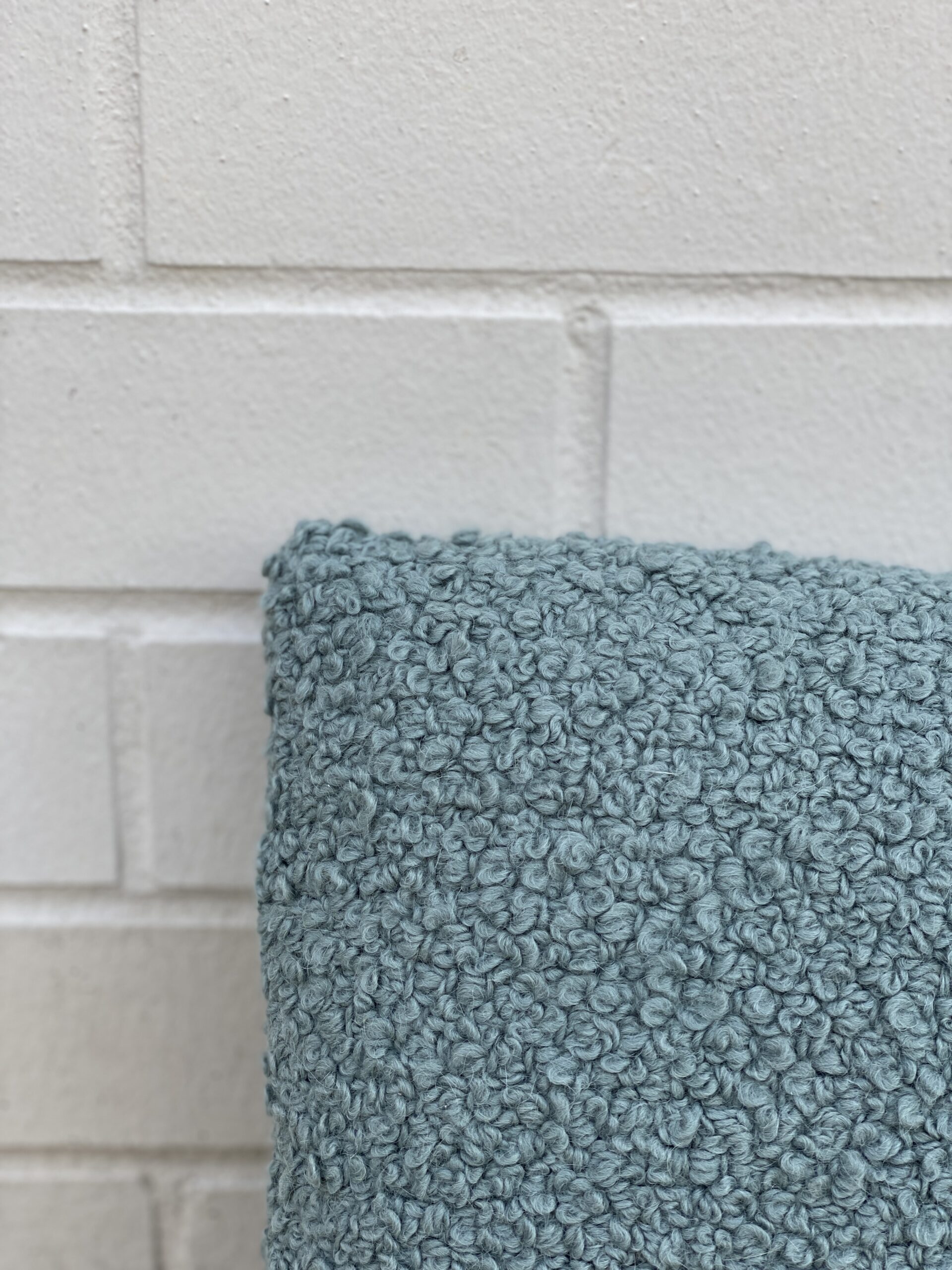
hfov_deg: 28.0
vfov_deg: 36.8
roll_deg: -1.9
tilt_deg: -19.0
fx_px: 1907
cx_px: 476
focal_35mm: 52
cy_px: 635
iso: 25
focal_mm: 6
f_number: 2
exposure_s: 1/122
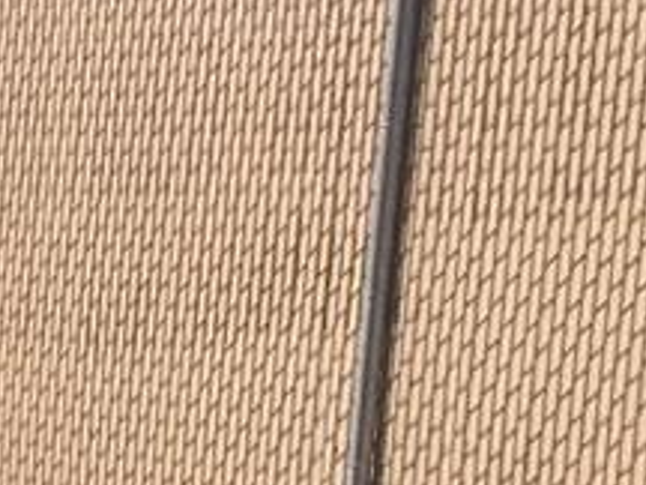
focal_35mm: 201
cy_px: 856
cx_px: -1214
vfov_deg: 7.2
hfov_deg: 8.4
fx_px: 3751
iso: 32
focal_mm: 4.15
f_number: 2.2
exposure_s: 1/2083
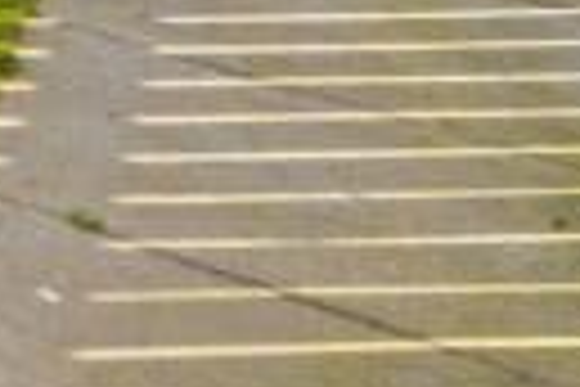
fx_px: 1530
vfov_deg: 10.3
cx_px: -1403
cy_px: -785
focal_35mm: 95
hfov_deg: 9.8
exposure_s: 1/40
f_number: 22
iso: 800
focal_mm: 12
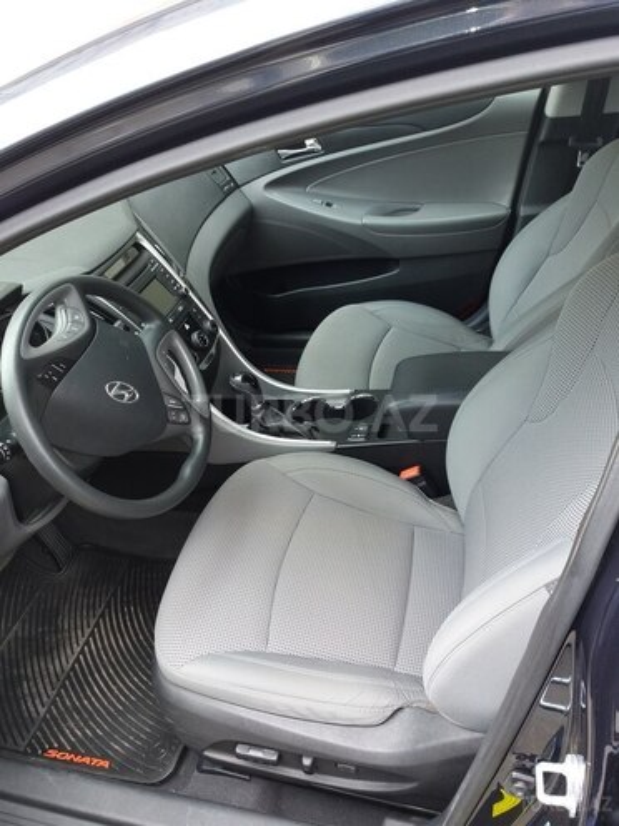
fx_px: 668
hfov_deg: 49.7
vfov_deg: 63.4
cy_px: 413
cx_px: 310
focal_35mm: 28
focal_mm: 3.7
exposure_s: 1/50
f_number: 1.9
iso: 64
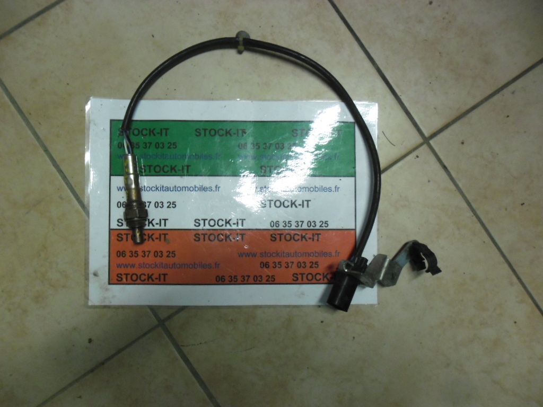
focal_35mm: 27
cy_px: 204
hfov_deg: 65.3
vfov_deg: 51.4
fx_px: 424
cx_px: 272
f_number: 3.5
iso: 400
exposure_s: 1/22
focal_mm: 4.9
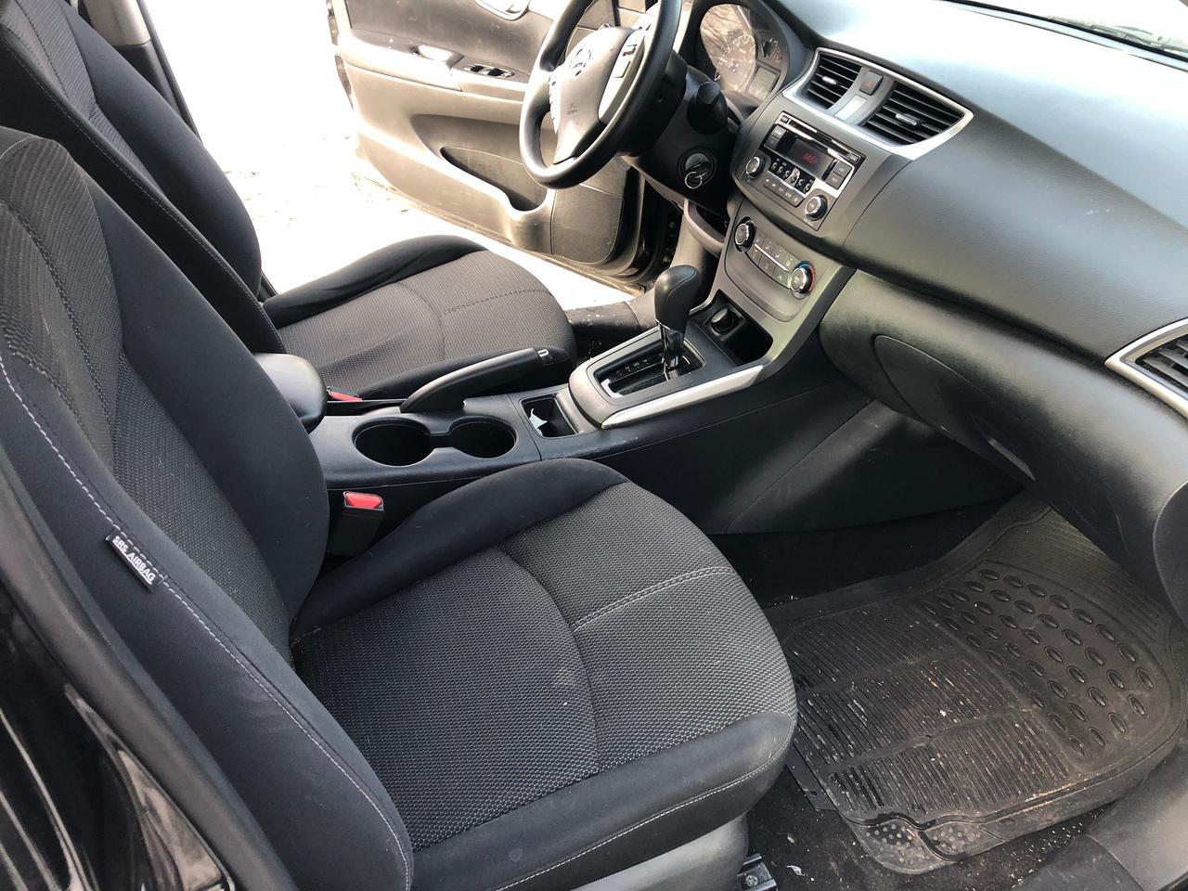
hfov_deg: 63.4
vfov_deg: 49.7
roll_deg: -2.5
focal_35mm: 28
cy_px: 446
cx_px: 594
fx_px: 961
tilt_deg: -35.4
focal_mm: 3.99
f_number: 1.8
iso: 20
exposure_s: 1/30
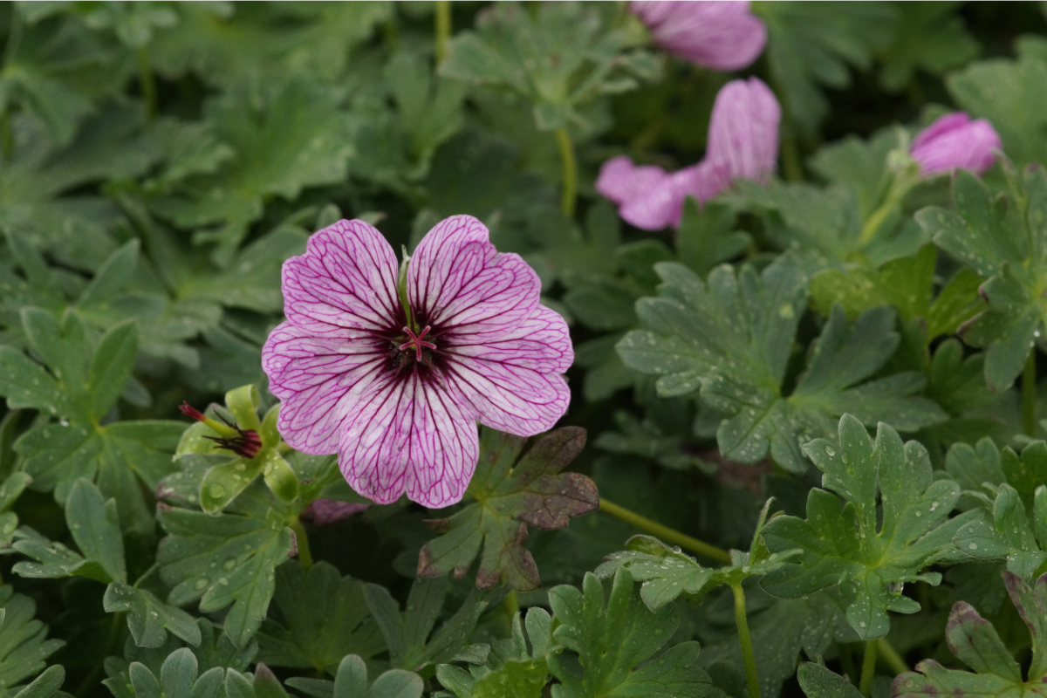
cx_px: 524
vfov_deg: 9.1
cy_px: 349
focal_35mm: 150
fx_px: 4362
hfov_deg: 13.7
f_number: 8
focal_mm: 100
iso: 800
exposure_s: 1/160
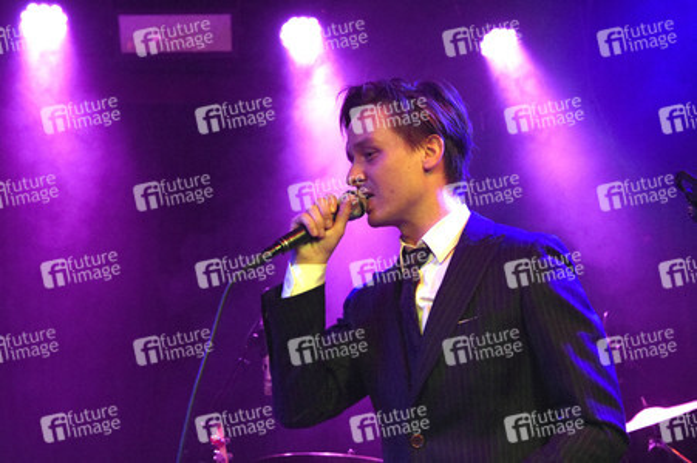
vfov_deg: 29.8
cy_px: 232
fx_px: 871
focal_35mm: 45
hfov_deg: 43.6
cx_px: 348
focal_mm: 30
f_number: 4
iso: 4000
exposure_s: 1/80
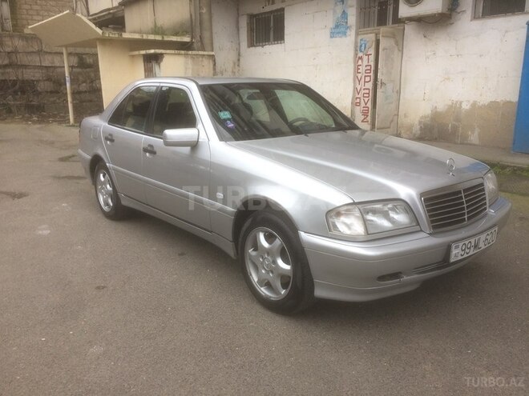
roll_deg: +0.2
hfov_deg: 61.7
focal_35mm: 29
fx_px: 443
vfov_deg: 48.2
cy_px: 198
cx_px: 264
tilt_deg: -13.3
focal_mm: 4.15
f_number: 2.2
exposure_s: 1/50
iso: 40
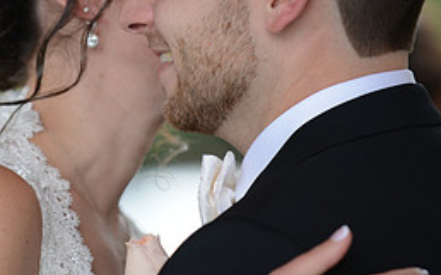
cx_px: 70
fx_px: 5514
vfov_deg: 2.9
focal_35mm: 459
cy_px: 69
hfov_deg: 4.6
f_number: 3.5
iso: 320
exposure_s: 1/320
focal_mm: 200
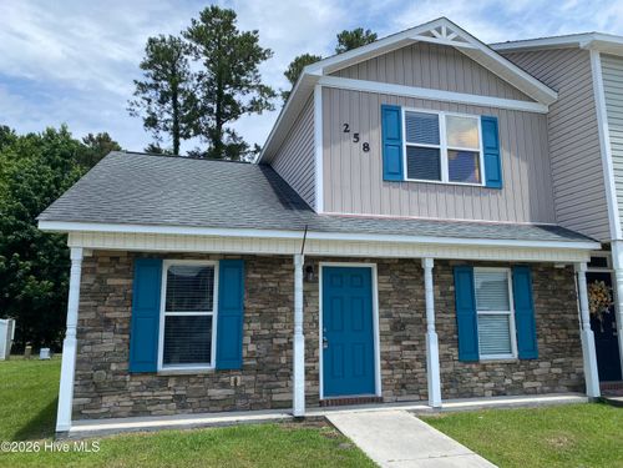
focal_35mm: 26
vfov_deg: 53.1
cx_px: 312
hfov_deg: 67.3
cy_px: 234
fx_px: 468
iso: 32
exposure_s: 1/2625
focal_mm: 4.25
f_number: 1.8
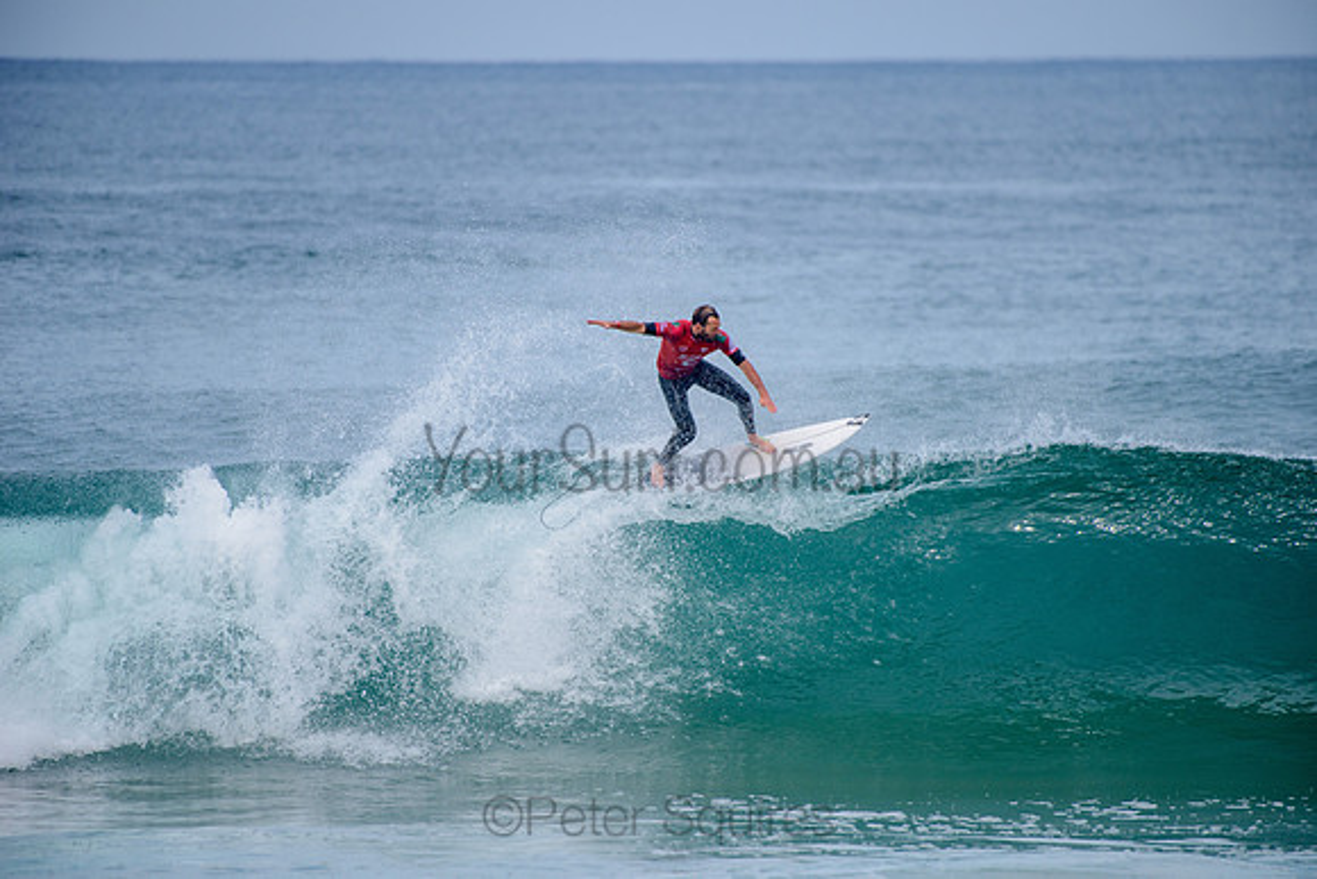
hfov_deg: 4.1
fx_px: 18295
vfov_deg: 2.8
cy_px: 440
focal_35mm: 500
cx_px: 658
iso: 250
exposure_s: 1/2000
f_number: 5.6
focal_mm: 500
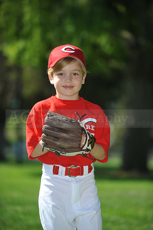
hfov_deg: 8.8
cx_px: 76
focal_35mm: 155
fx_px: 989
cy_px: 115
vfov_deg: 13.3
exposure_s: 1/1600
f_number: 4
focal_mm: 155
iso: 200
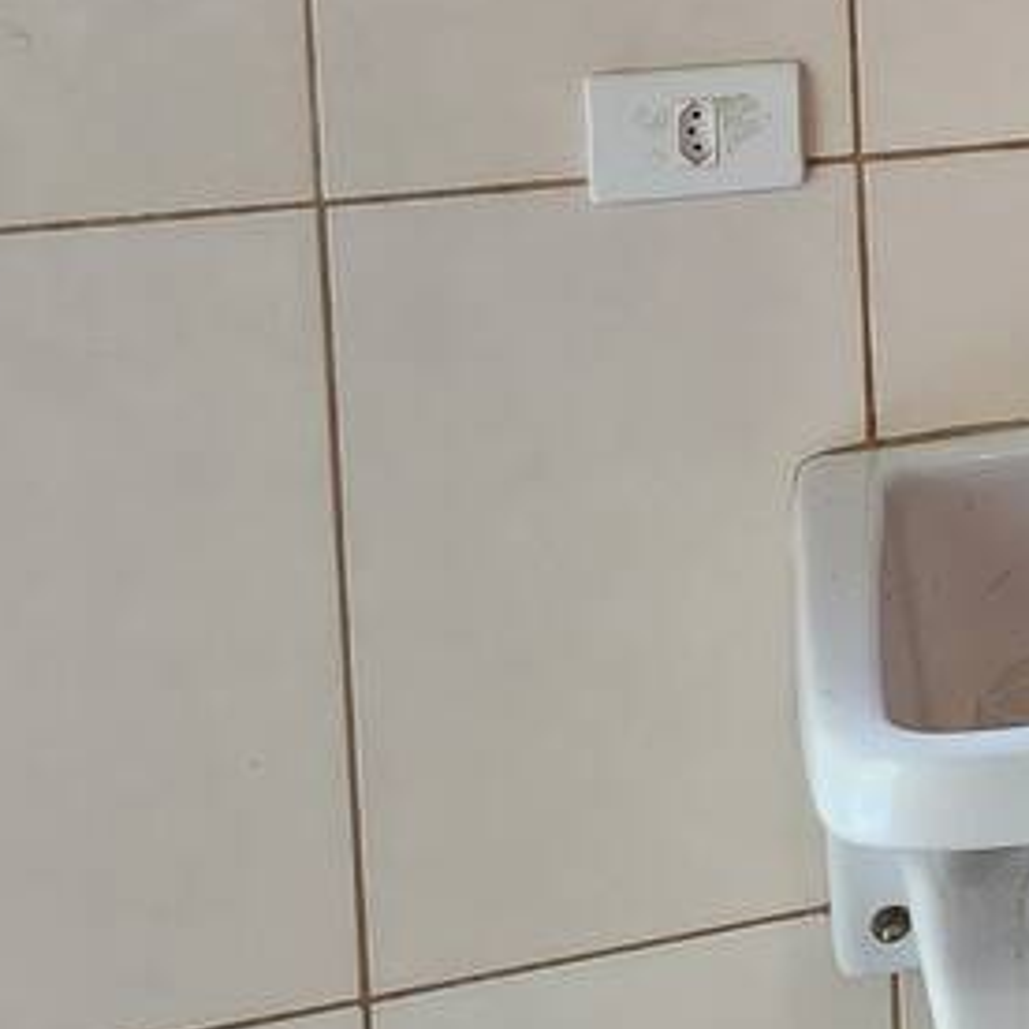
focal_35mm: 60
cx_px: 1726
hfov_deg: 21.5
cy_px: -160
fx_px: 2018
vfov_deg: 26.0
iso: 320
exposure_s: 1/60
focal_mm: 2.2
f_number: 2.2
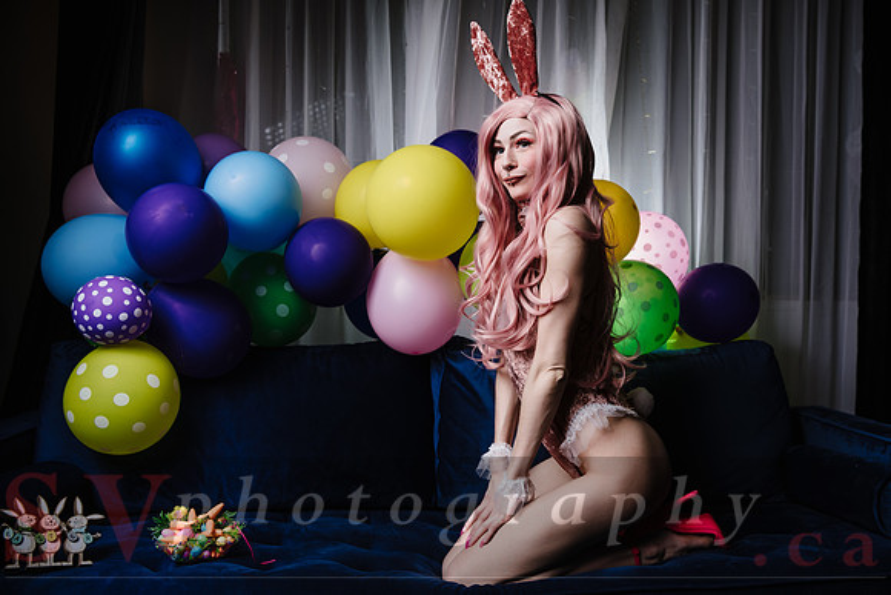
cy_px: 322
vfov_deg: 36.8
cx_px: 492
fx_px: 892
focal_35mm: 36
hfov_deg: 53.0
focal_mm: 32
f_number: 4
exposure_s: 1/160
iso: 64
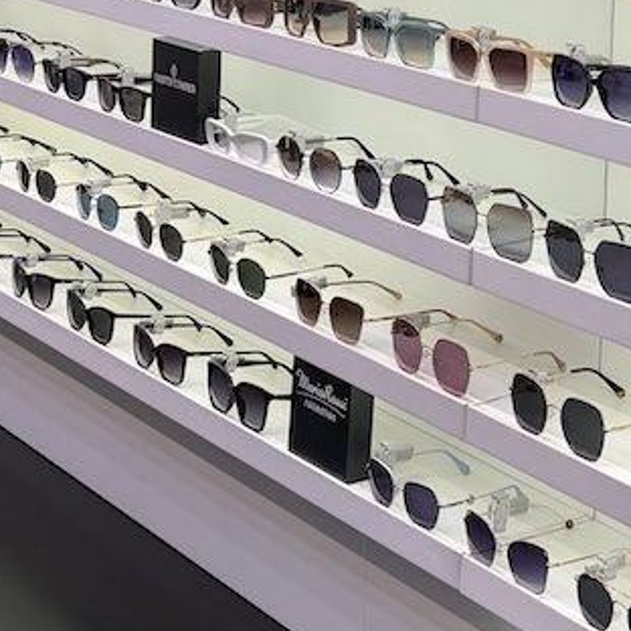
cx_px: 552
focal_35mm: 87
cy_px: -140
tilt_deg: -2.9
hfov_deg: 19.6
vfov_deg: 18.8
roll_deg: -2.3
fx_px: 1794
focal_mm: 6.76
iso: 64
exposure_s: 1/196
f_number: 1.78
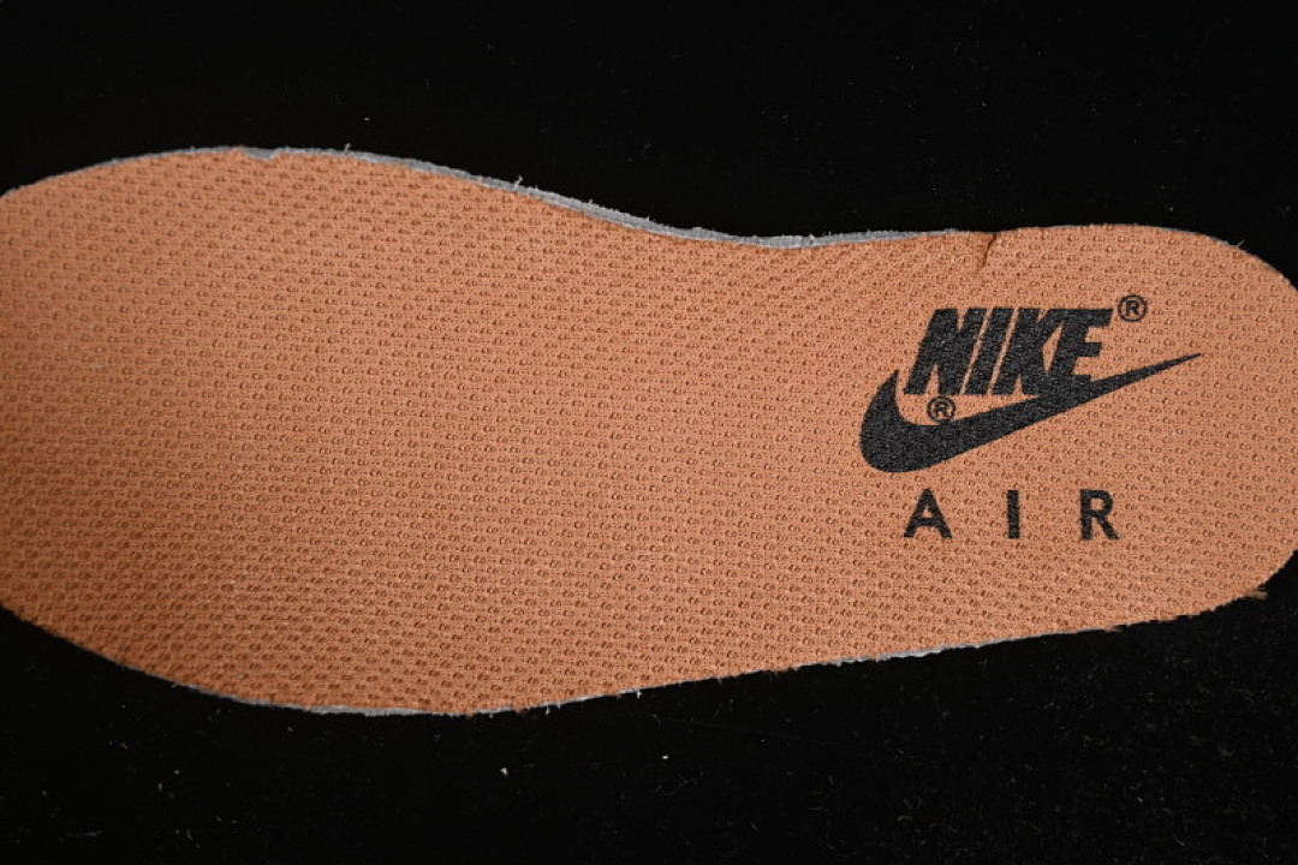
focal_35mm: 75
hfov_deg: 27.0
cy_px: 432
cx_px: 649
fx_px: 2704
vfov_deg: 18.2
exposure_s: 1/60
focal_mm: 50
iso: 160
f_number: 6.3
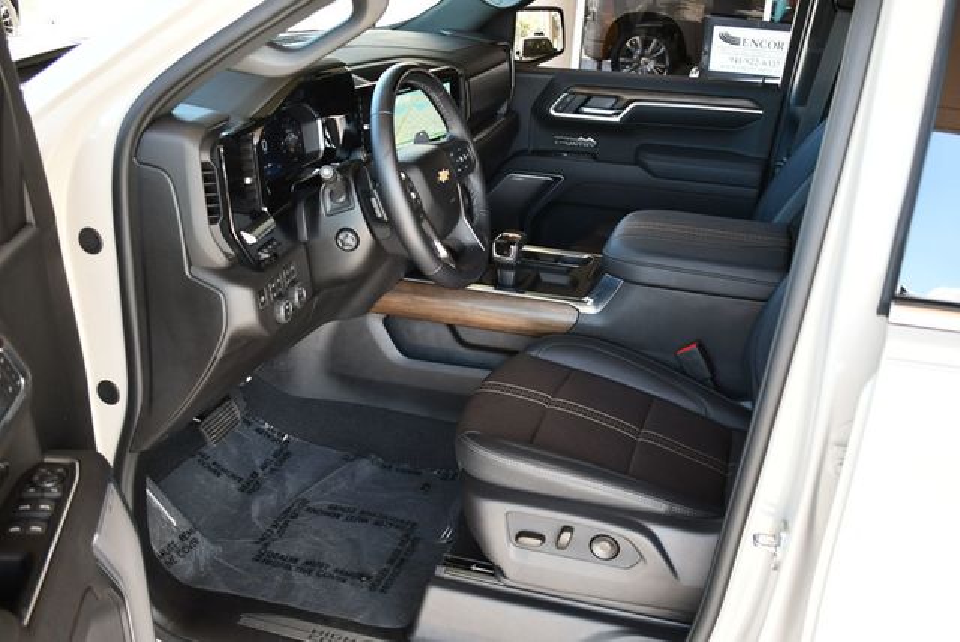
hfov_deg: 53.1
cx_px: 480
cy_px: 321
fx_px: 961
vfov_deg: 36.9
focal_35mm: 36
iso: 640
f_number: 3.5
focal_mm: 18
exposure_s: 1/250
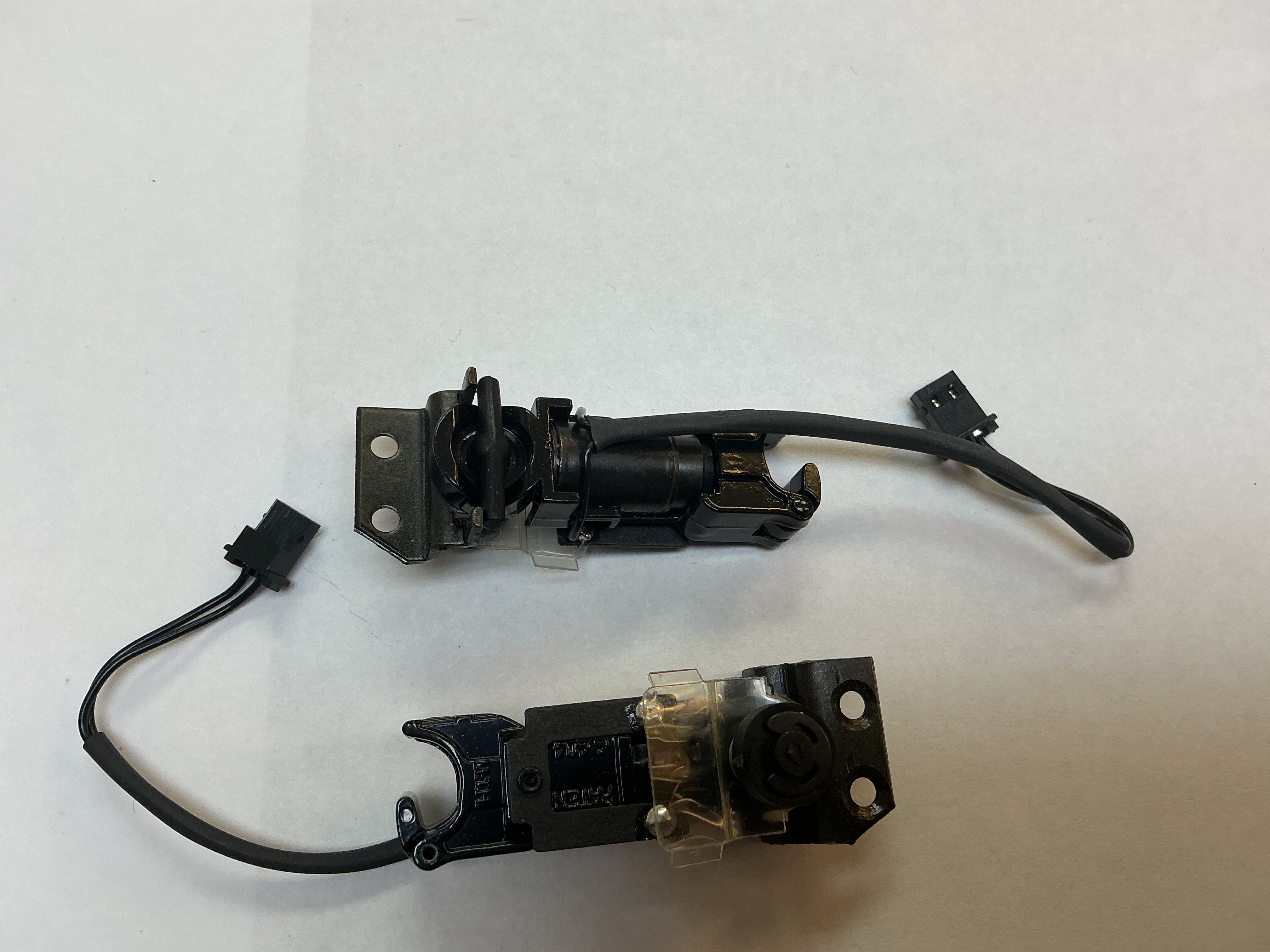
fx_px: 1064
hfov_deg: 61.7
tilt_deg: -76.0
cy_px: 476
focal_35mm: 29
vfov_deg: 48.2
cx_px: 635
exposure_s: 1/100
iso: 25
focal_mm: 3
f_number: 1.8
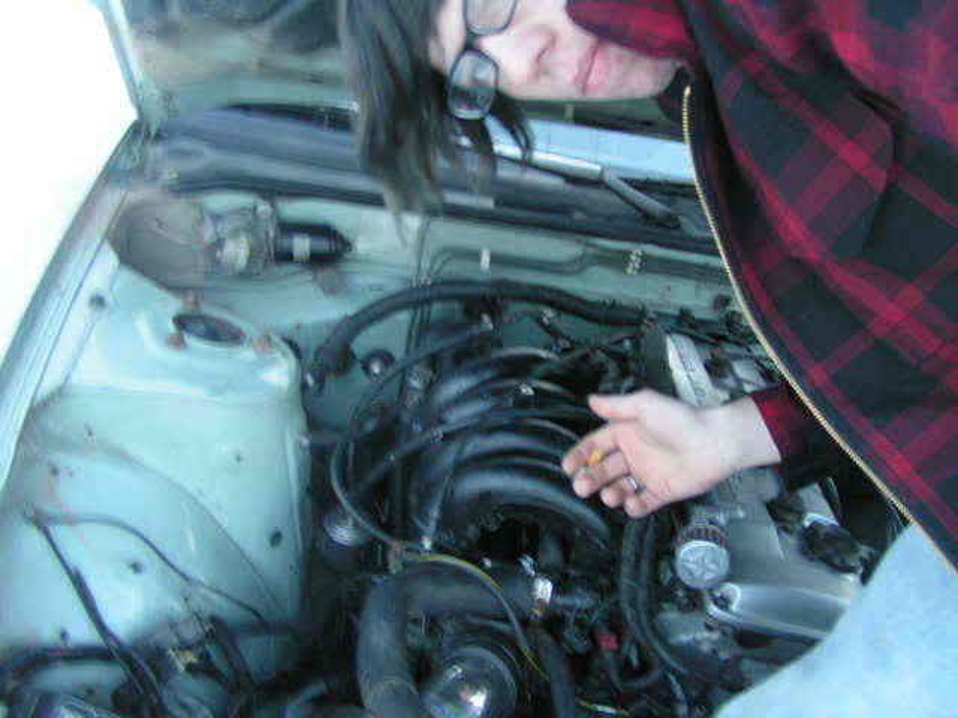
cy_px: 359
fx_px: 1052
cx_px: 479
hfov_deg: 49.0
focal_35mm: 38
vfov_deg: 37.7
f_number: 2.8
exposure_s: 1/15
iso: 200
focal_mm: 5.8
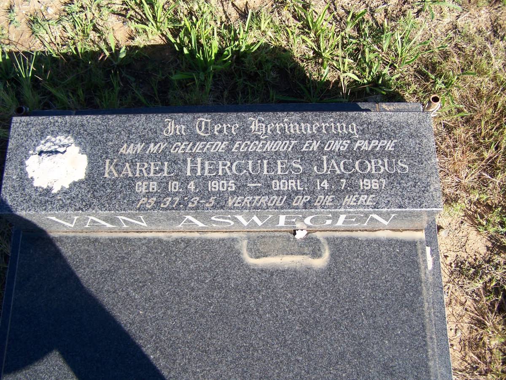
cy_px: 190
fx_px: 555
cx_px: 253
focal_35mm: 38
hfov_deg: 49.0
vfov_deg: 37.7
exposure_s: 1/500
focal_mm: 6.3
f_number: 2.8
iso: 80
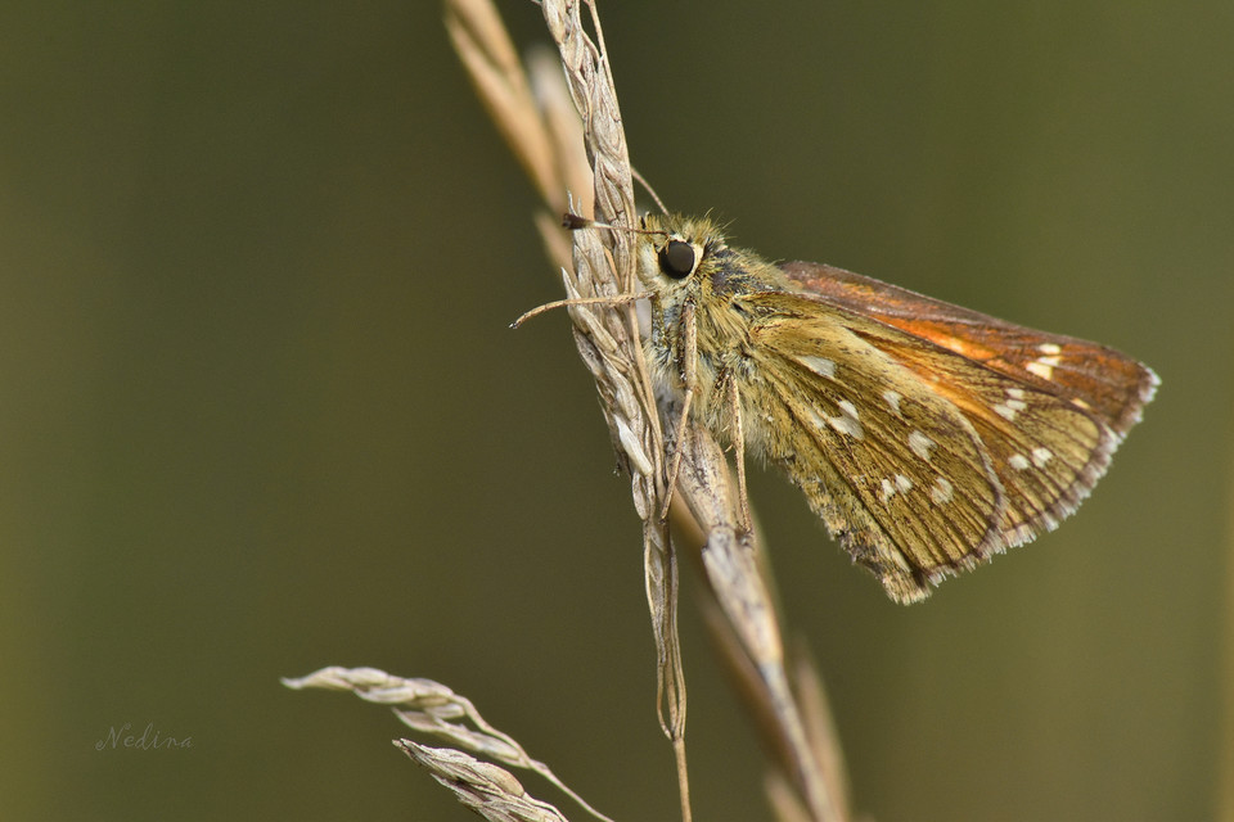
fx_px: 15424
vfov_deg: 3.1
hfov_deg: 4.6
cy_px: 411
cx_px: 617
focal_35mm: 450
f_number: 18
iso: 1600
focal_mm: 300
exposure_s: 1/400
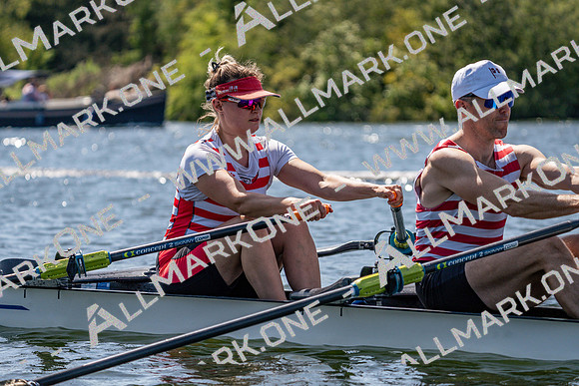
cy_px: 193
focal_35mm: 200
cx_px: 290
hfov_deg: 10.3
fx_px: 3217
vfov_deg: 6.9
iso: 320
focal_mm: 200
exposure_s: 1/2000
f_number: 5.6
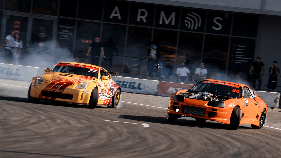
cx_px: 146
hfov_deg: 8.9
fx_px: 1804
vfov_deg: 5.0
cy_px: 90
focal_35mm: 242
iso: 100
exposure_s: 1/125
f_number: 10
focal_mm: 135
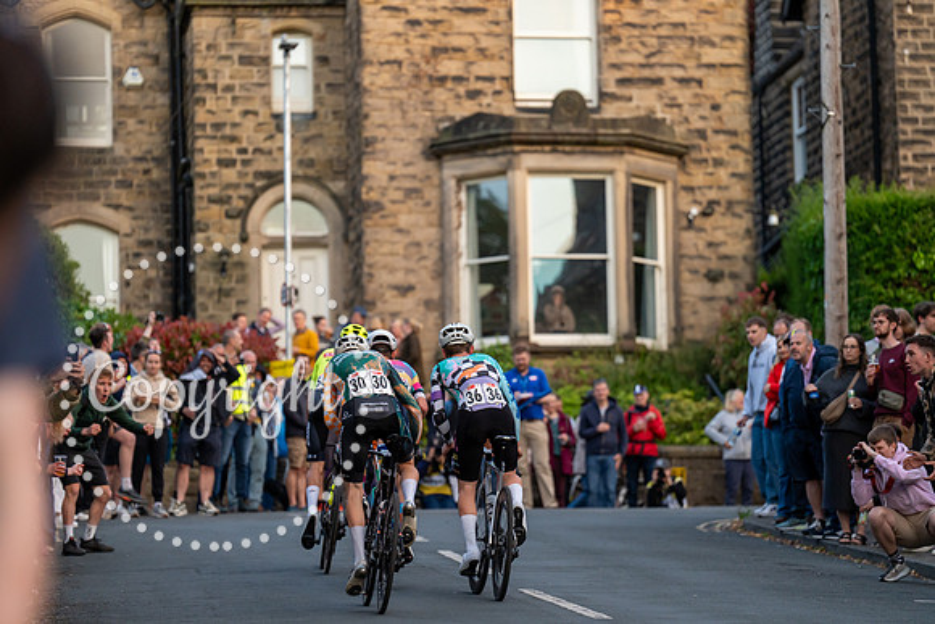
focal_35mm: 159
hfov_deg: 12.9
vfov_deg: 8.6
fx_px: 4130
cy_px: 312
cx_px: 468
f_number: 2.8
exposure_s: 1/1000
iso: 2000
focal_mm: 159
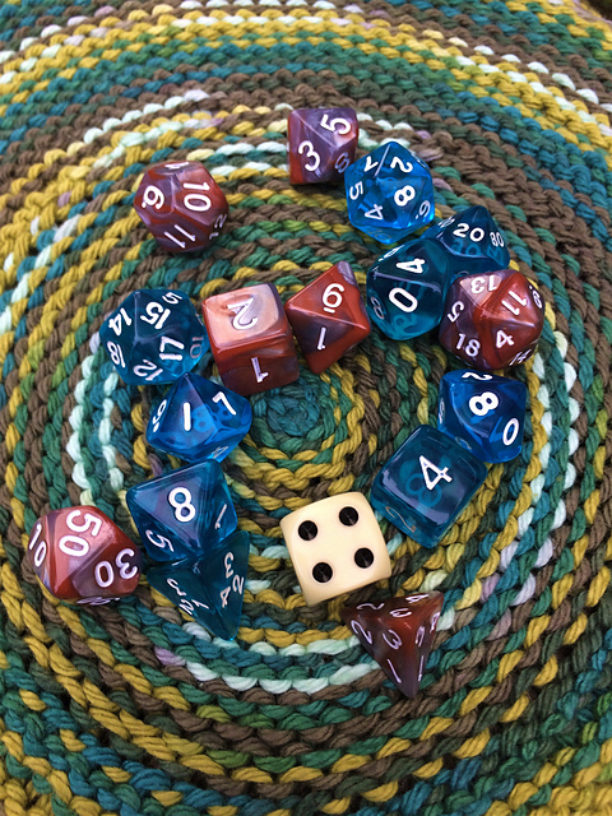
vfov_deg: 61.7
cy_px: 408
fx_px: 684
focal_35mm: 29
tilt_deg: -68.3
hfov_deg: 48.2
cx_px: 306
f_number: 2.2
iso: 40
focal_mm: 4.15
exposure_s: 1/60
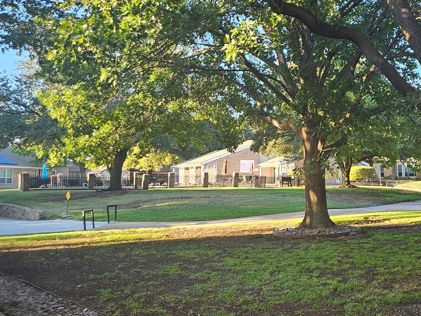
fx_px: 523
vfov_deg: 33.6
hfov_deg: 42.2
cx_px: 327
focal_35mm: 43
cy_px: 163
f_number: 1.8
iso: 40
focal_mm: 5.4
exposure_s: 1/120
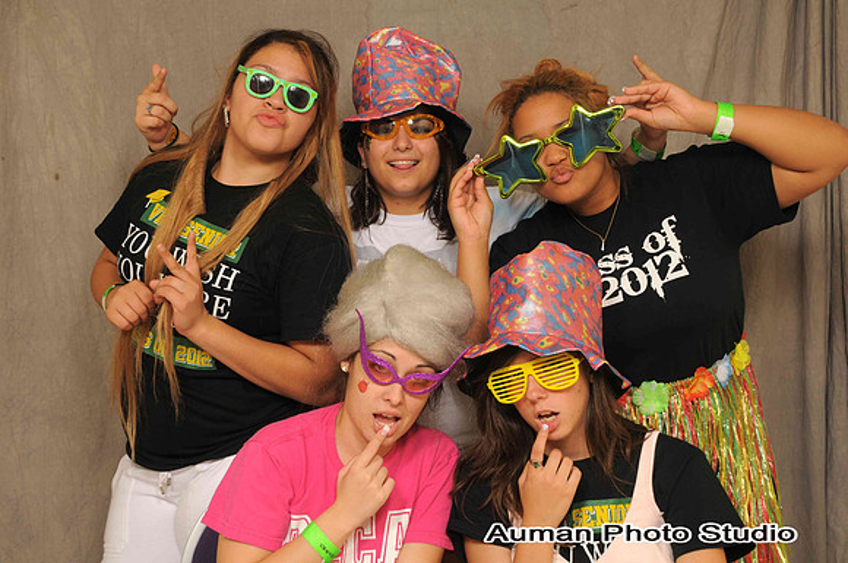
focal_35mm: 60
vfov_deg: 22.6
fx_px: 1411
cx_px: 424
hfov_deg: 33.4
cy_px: 282
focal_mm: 40
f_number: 6.3
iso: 200
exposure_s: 1/125
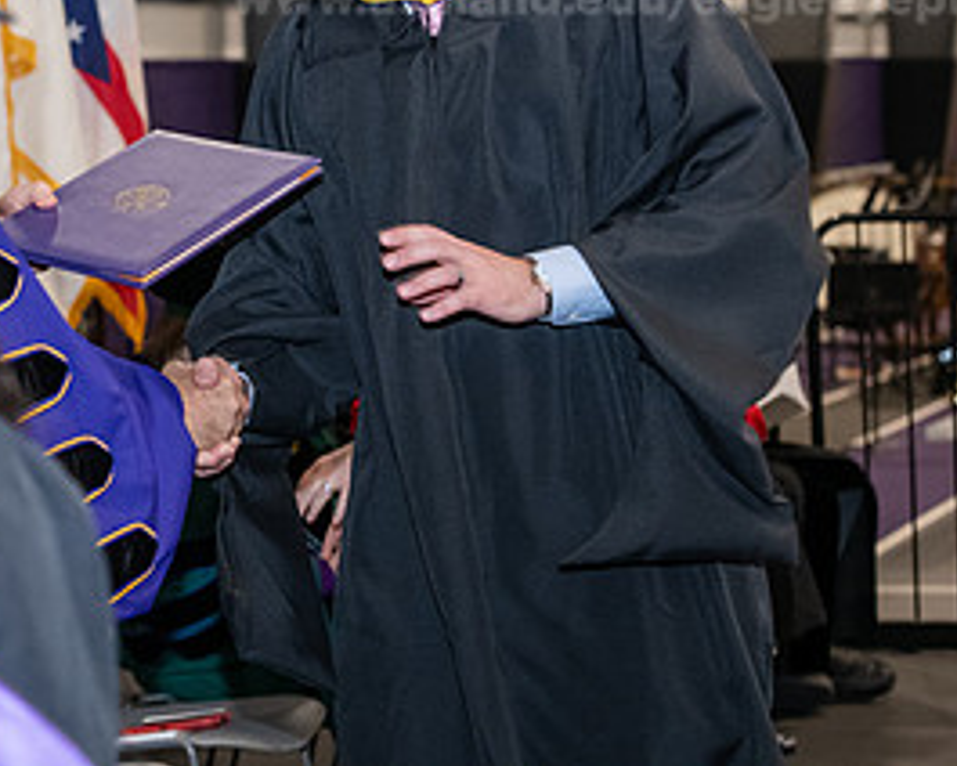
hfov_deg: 13.3
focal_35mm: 144
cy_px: 74
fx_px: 4079
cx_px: 69
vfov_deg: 10.7
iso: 2500
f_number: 5
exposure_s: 1/200
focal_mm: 70
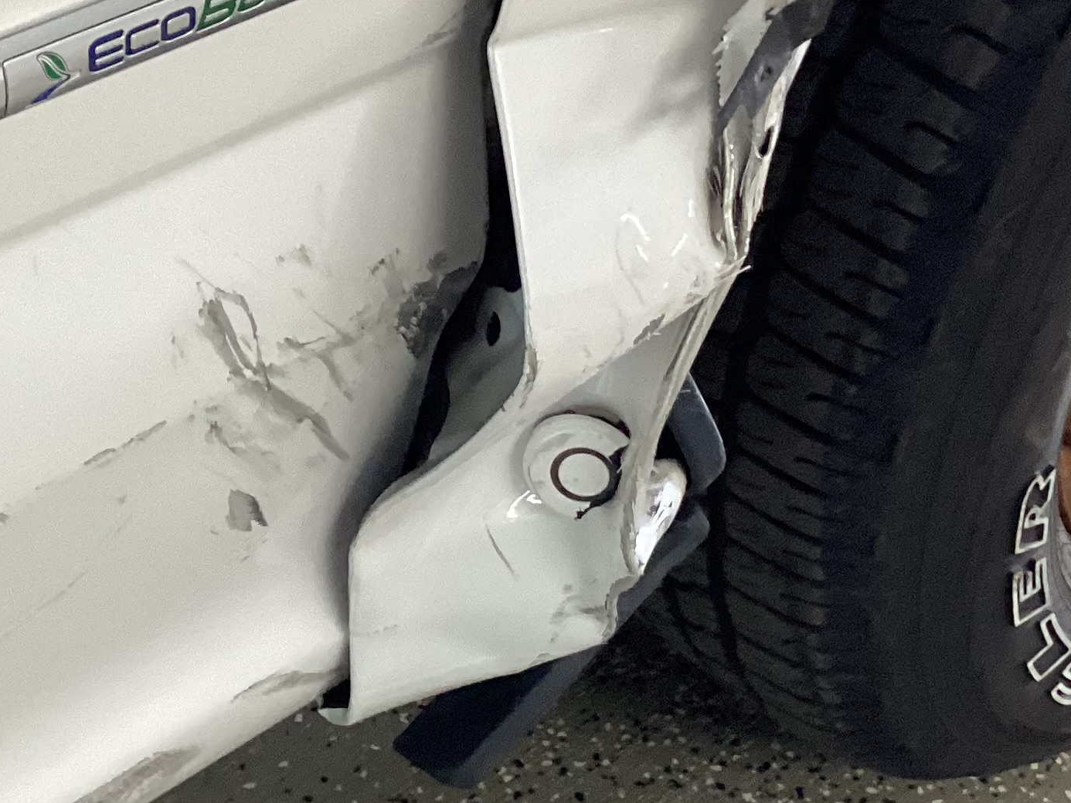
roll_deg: +2.1
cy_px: 408
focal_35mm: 73
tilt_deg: -41.9
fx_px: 2259
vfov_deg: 20.2
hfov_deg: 26.4
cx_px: 298
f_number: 2.4
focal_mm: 3.3
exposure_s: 1/60
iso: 250
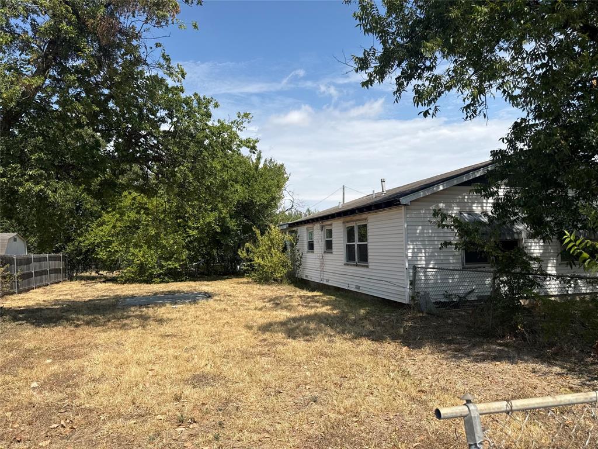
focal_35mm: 24
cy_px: 224
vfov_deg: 56.8
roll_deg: +0.6
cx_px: 299
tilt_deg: +3.0
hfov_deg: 71.6
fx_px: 415
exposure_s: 1/5714
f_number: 1.78
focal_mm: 6.76
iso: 80
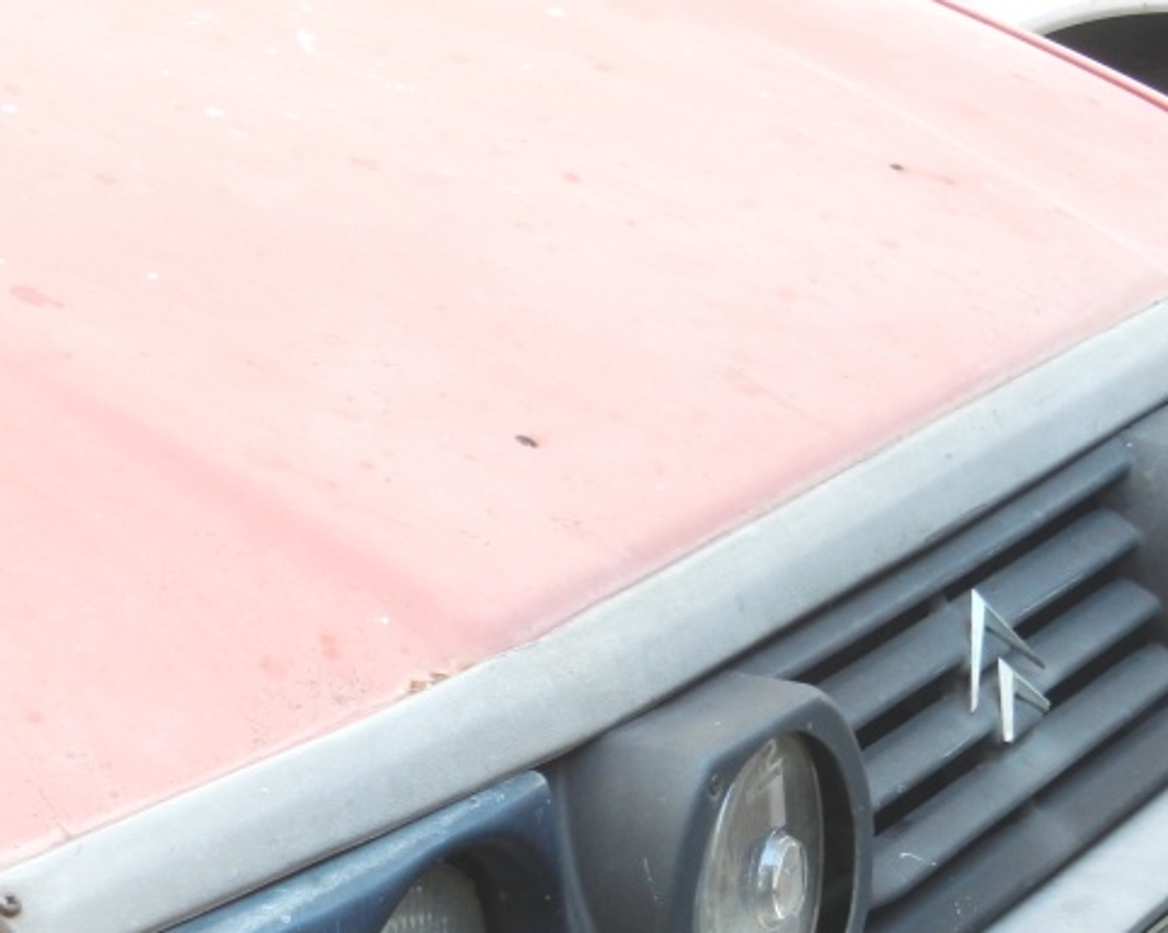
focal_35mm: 110
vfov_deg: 13.9
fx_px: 3800
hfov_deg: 17.4
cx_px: 809
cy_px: 817
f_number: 4.4
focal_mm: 9.4
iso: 160
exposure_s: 1/40
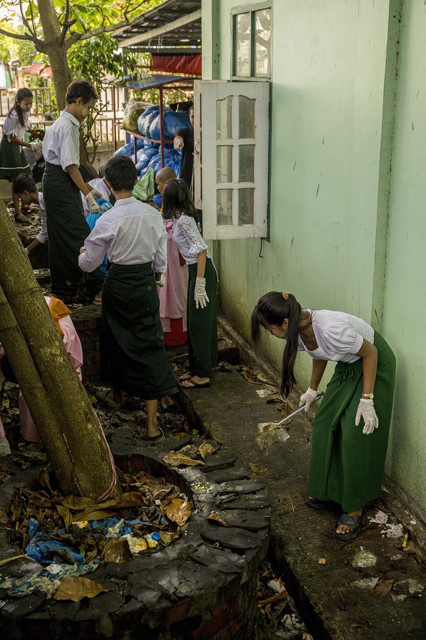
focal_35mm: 44
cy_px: 320
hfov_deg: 30.5
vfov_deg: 44.5
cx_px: 213
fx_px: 781
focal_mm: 44
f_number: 5
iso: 1100
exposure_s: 1/200
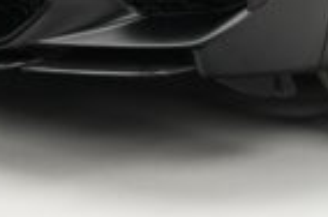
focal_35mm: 179
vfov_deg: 7.1
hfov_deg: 11.4
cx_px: 340
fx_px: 1627
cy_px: -319
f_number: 4
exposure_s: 1/60
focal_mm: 33
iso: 2500
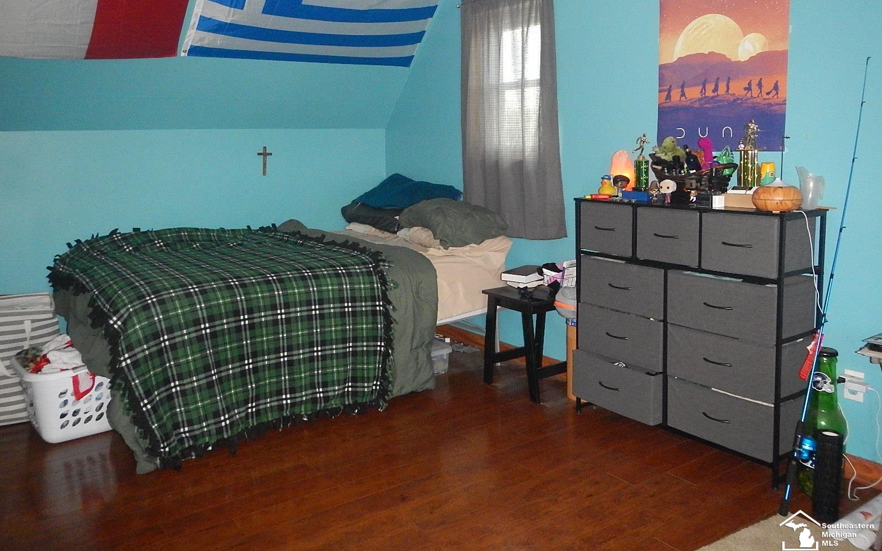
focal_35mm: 30
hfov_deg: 62.9
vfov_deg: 41.7
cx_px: 440
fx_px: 721
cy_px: 225
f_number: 3.9
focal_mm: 5
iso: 800
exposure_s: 1/30
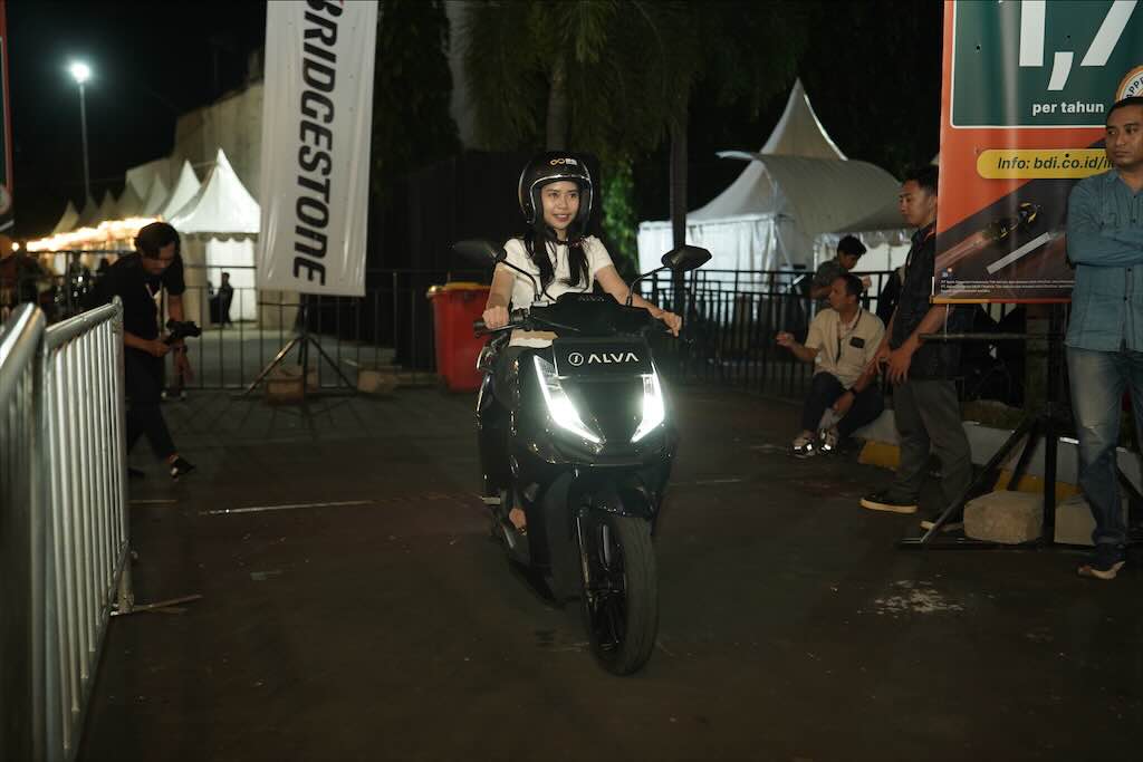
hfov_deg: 53.1
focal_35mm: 36
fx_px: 1143
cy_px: 381
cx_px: 572
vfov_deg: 36.9
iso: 1600
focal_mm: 36
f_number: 2.2
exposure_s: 1/160
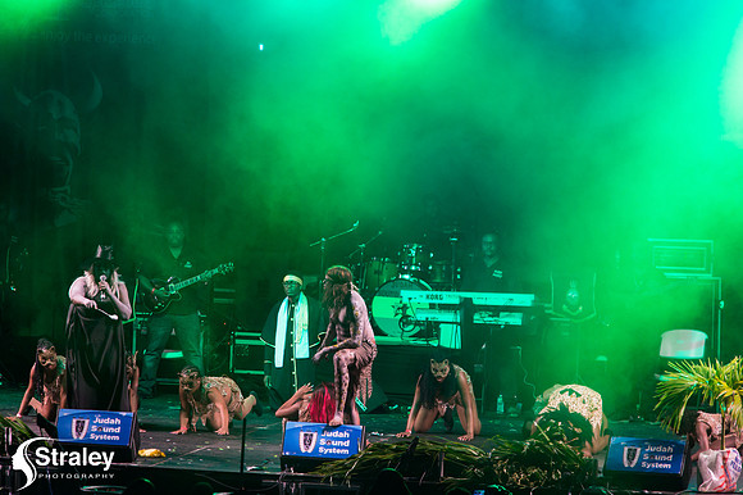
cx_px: 372
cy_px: 248
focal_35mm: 300
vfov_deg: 4.6
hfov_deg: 6.9
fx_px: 6188
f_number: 5.6
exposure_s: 1/200
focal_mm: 300
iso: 3200
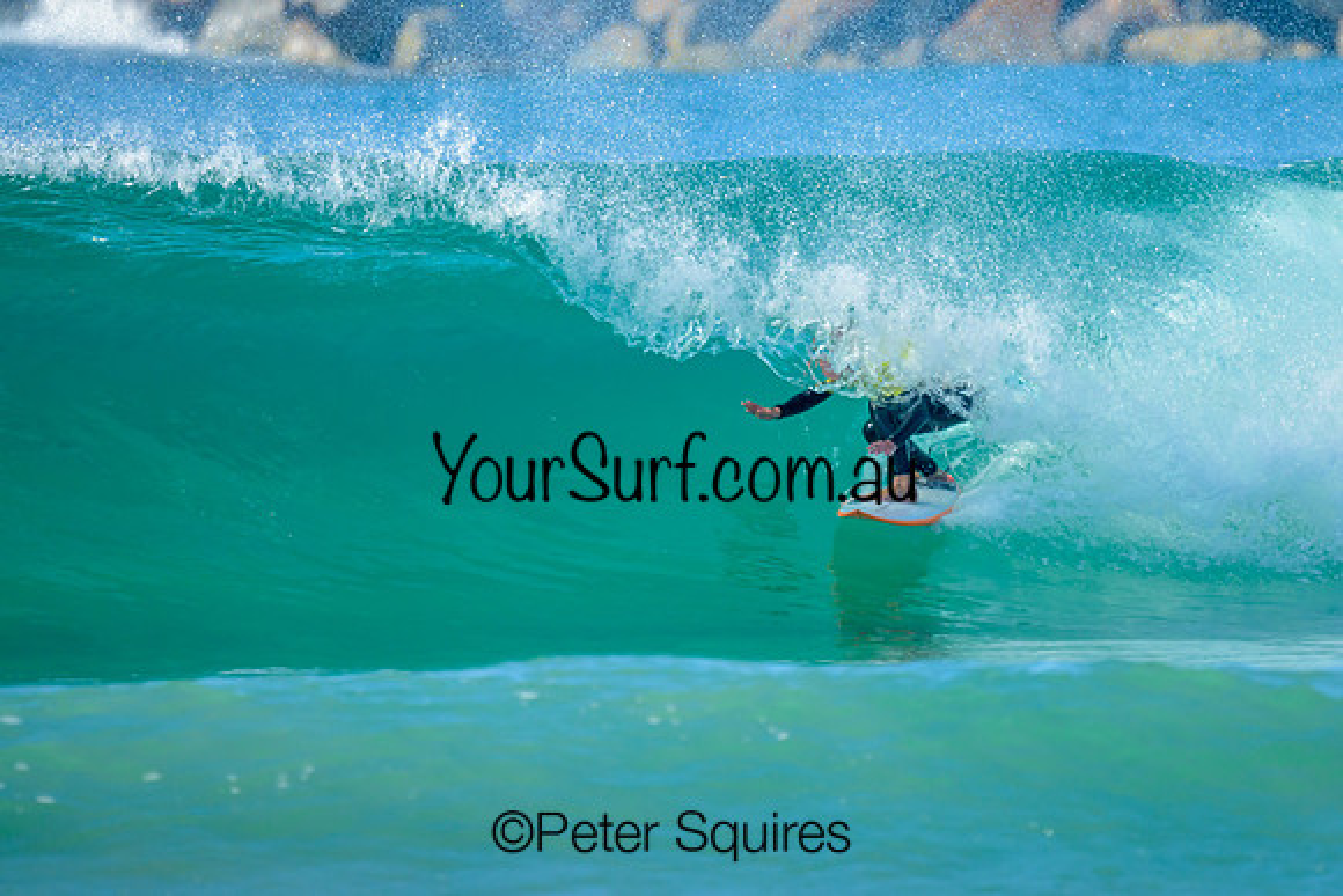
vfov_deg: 1.3
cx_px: 817
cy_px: 348
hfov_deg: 1.9
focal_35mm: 1099
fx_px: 41006
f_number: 6.3
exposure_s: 1/2000
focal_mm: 800
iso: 450
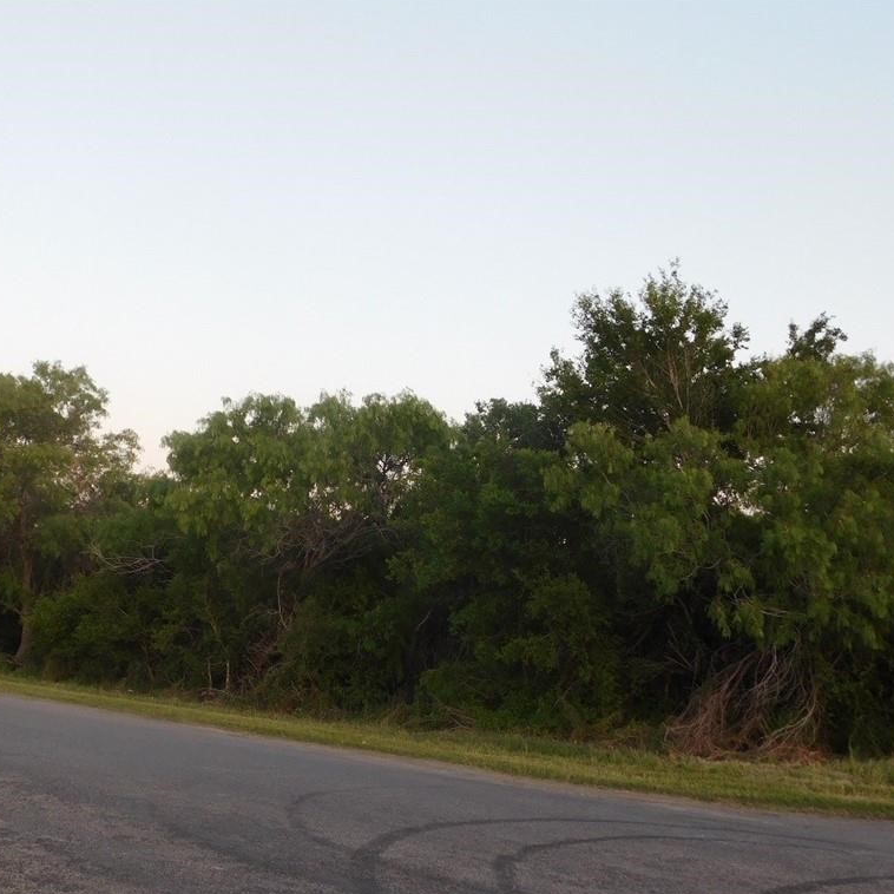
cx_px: 343
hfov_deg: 39.0
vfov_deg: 39.2
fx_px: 1256
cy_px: 445
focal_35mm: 43
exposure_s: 1/30
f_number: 3.5
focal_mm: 6.3
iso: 140
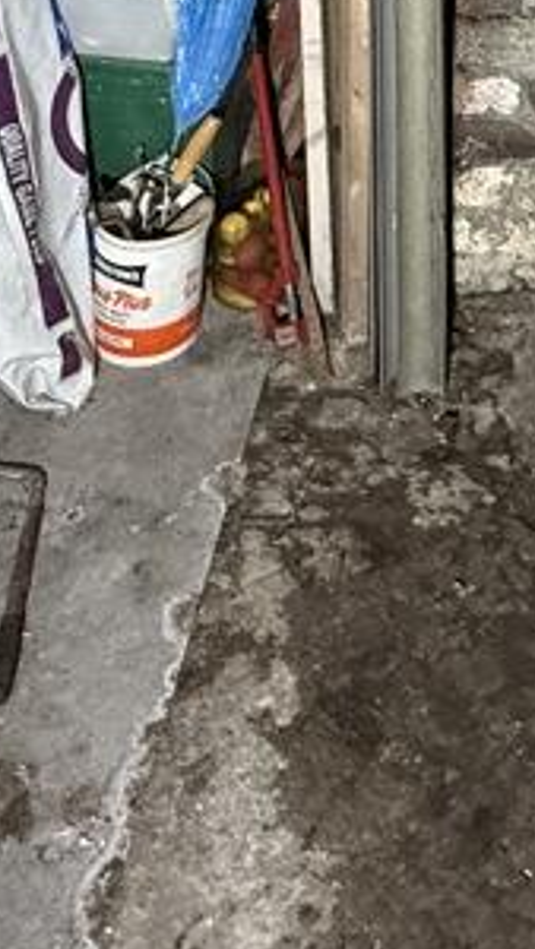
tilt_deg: -11.6
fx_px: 1310
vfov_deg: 32.1
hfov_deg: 21.7
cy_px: -225
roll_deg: -2.5
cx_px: 608
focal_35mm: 52
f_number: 2.2
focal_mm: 2.22
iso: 500
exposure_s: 1/60
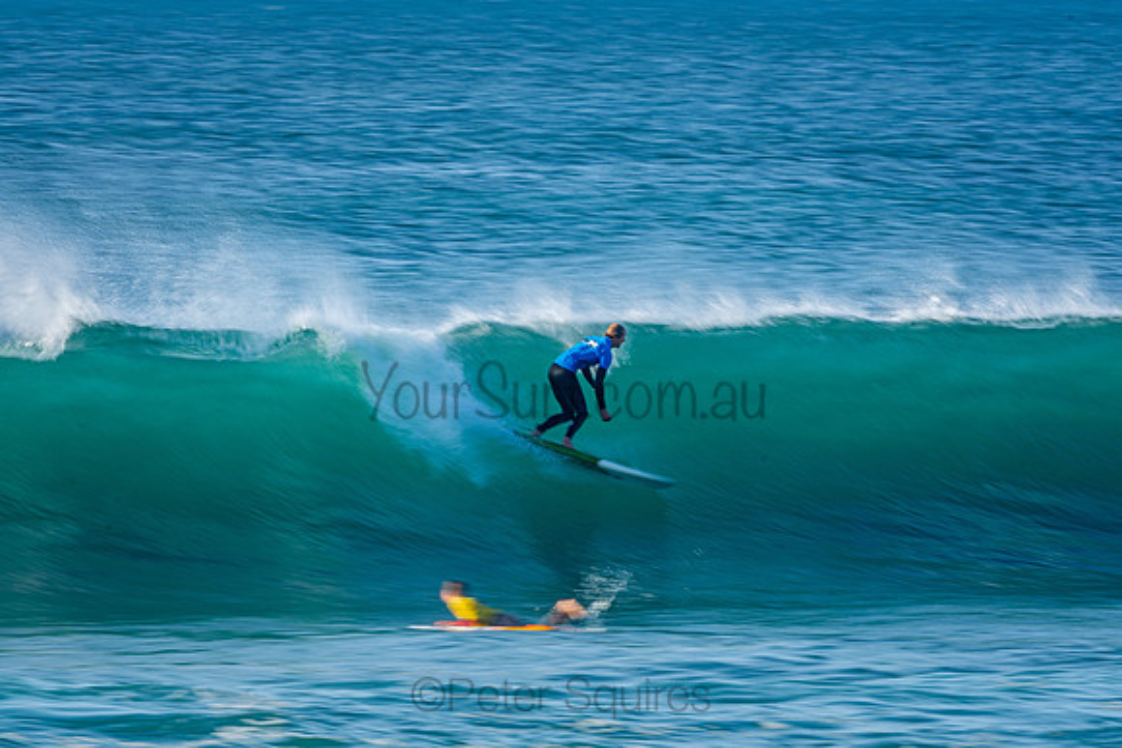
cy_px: 366
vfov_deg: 1.8
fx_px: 24349
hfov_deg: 2.6
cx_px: 573
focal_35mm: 781
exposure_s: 1/30
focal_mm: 500
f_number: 18
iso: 100
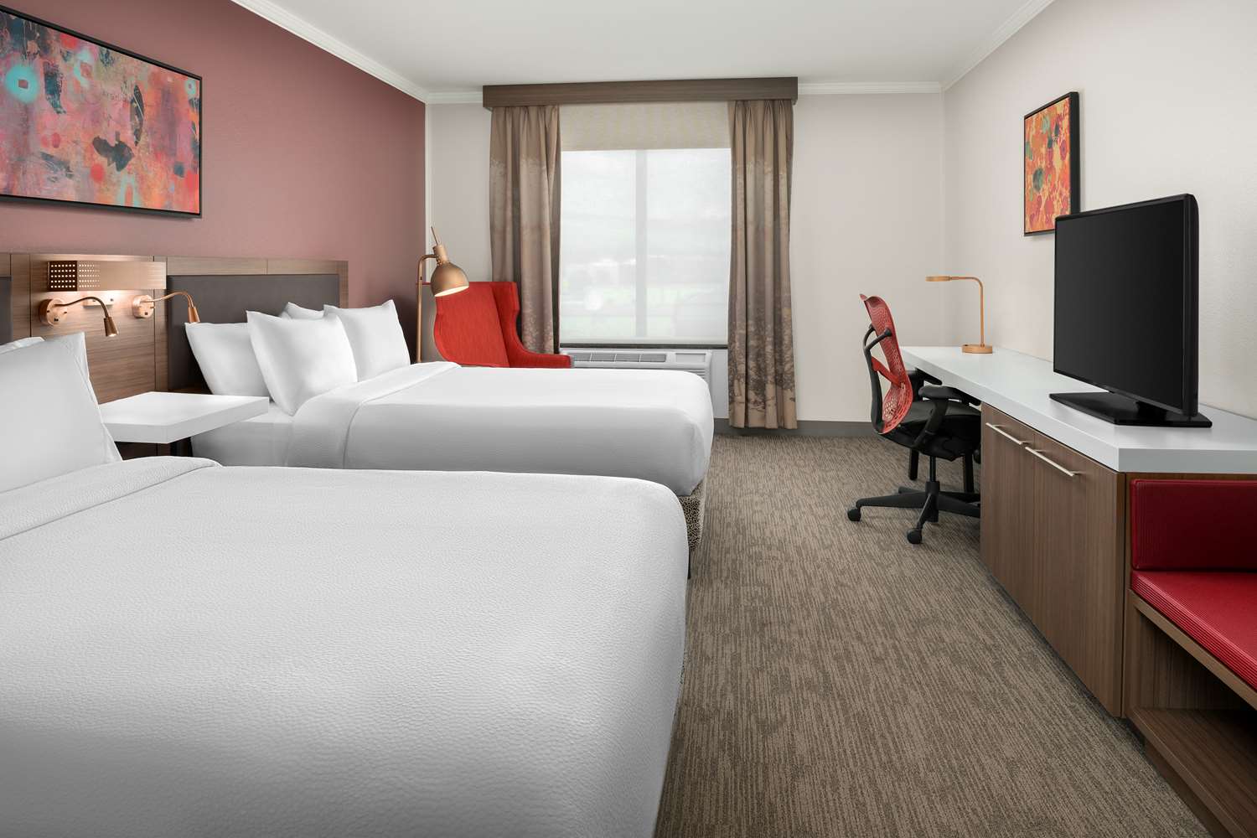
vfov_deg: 53.1
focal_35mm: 24
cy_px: 419
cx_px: 628
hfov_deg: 73.7
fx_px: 838
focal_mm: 24
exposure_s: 1/250
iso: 400
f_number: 11
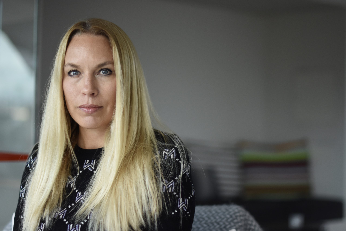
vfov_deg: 18.2
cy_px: 116
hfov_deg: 27.0
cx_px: 173
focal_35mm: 75
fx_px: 721
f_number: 1.4
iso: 1000
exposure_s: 1/2000
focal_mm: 50
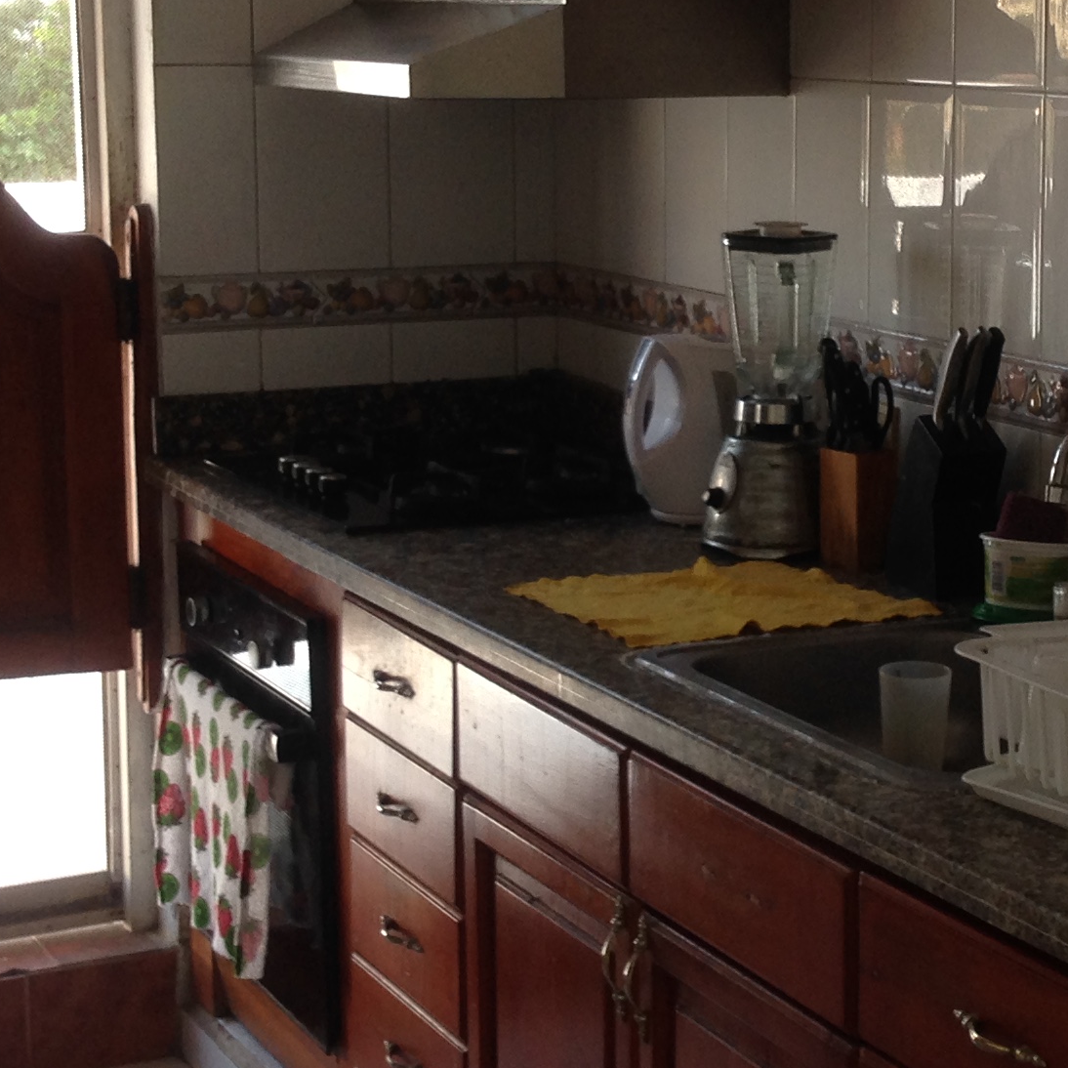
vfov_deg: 19.9
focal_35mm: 87
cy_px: 458
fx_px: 3037
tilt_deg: -5.8
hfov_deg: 19.6
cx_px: 923
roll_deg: +0.4
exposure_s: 1/60
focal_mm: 4.12
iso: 50
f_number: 2.4
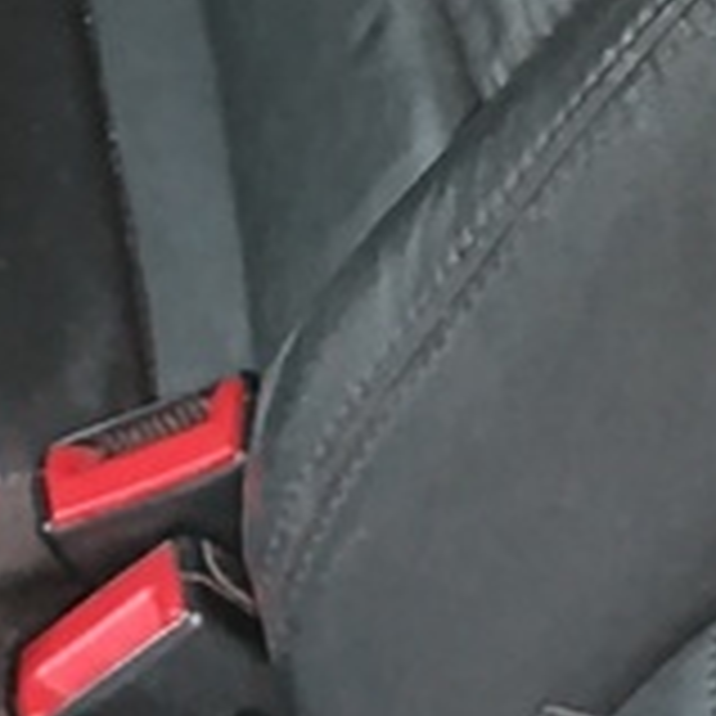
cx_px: -1556
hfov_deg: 7.4
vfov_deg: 8.5
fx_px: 4797
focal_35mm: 205
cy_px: -32
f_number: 1.7
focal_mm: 6.11
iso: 2500
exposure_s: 1/25
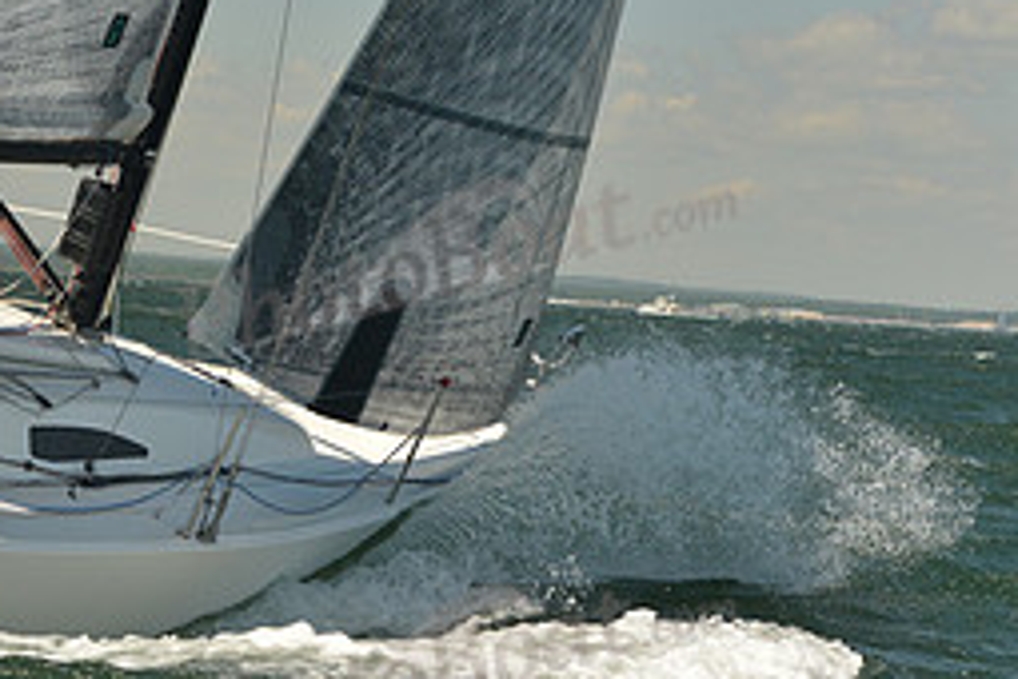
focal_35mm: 159
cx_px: -28
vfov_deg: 8.6
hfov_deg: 12.7
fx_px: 4496
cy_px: 110
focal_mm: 70
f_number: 6.3
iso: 400
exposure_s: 1/800
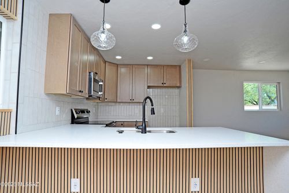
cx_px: 144
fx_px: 144
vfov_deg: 67.3
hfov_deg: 90.0
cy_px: 96
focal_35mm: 18
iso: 400
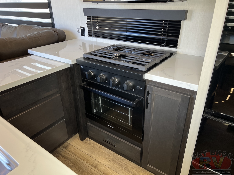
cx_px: 117
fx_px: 176
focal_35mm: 26
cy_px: 88
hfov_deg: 67.3
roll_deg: -0.3
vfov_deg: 53.1
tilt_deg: -27.3
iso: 100
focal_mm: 5.7
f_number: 1.5
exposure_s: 1/121
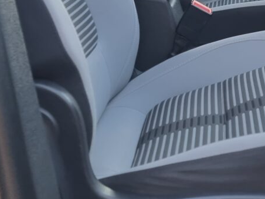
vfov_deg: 16.1
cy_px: -84
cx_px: 233
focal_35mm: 85
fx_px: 651
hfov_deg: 22.5
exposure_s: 1/100
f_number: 1.8
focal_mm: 6.7
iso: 50
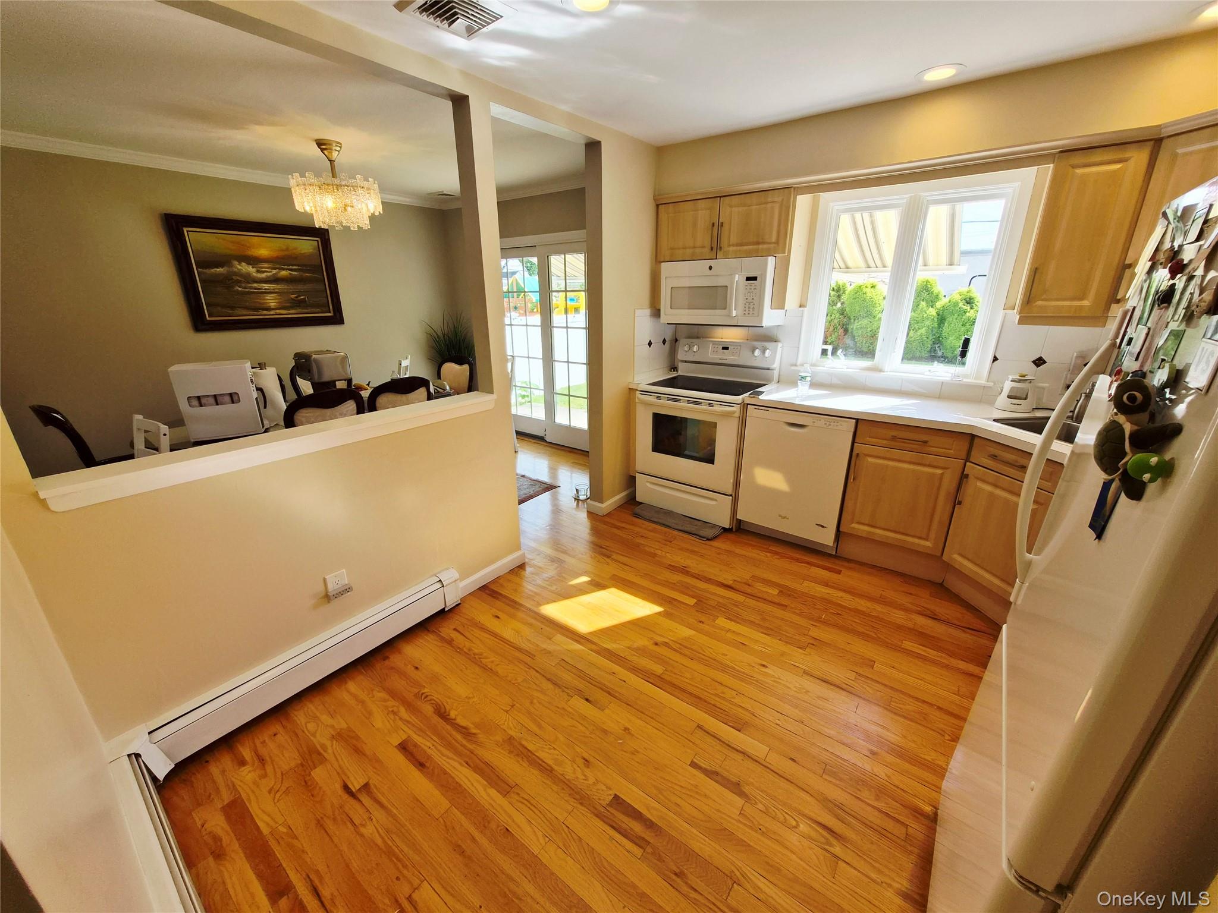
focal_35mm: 13
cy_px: 456
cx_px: 609
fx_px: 457
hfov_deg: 106.2
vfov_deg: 89.9
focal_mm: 1.7
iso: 25
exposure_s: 1/182
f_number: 2.2
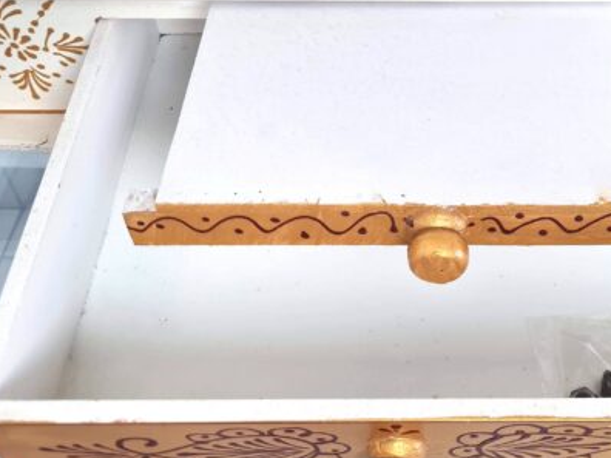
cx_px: 427
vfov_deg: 30.4
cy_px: 67
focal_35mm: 46
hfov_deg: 40.5
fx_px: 812
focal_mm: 5.4
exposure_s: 1/120
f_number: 1.8
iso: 80
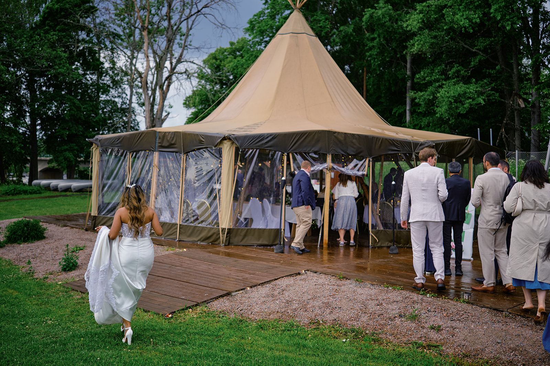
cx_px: 275
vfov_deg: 37.9
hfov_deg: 54.4
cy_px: 183
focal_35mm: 35
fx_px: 535
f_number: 1.4
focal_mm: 23
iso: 125
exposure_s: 1/680
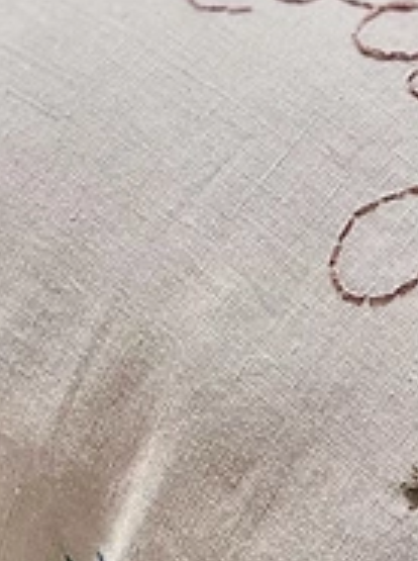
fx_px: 2003
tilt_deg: -50.1
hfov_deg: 11.8
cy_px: 561
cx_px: 442
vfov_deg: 15.6
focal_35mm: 124
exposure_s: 1/4831
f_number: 1.6
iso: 50
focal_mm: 4.2
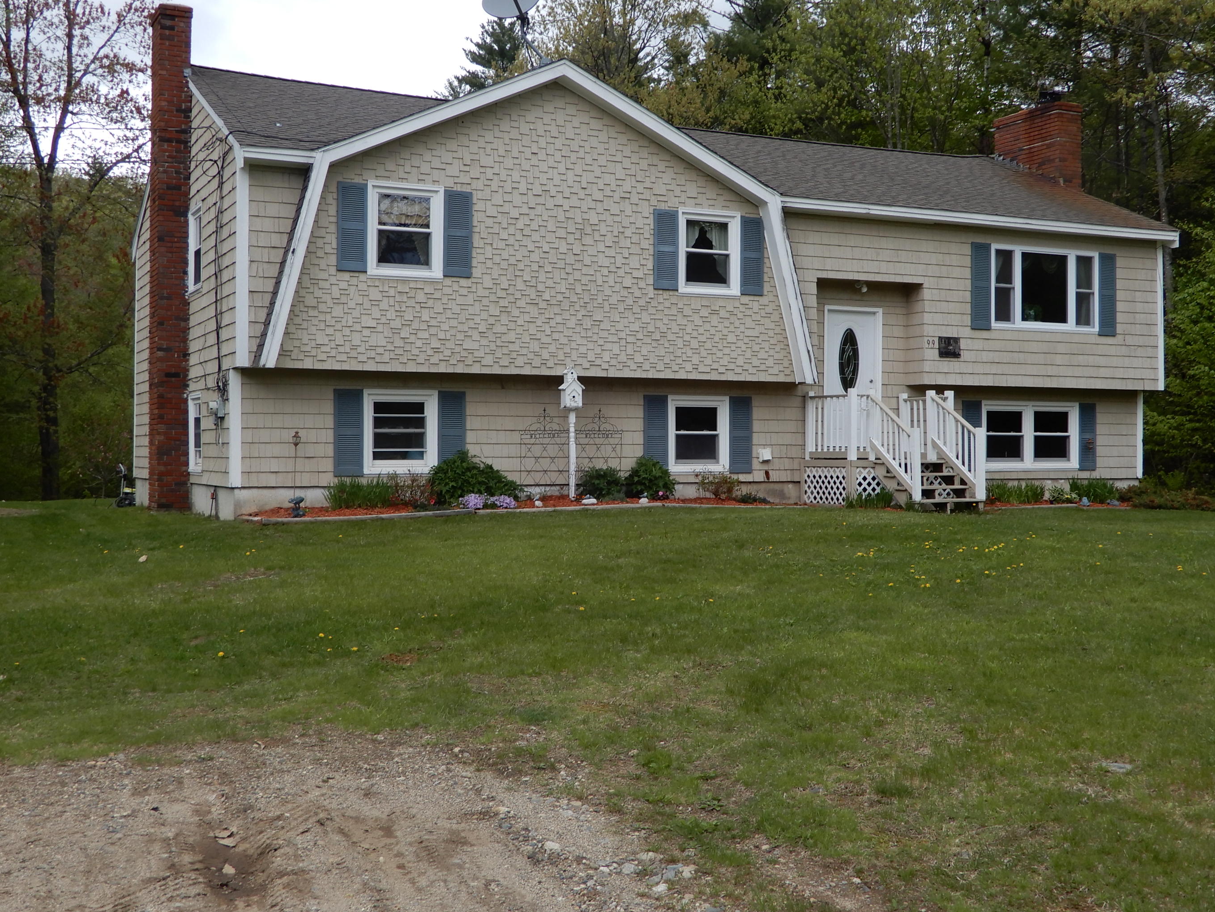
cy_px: 411
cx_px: 650
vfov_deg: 34.3
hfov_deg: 44.8
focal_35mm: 42
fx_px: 1474
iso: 80
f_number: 4
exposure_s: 1/200
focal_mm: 6.8
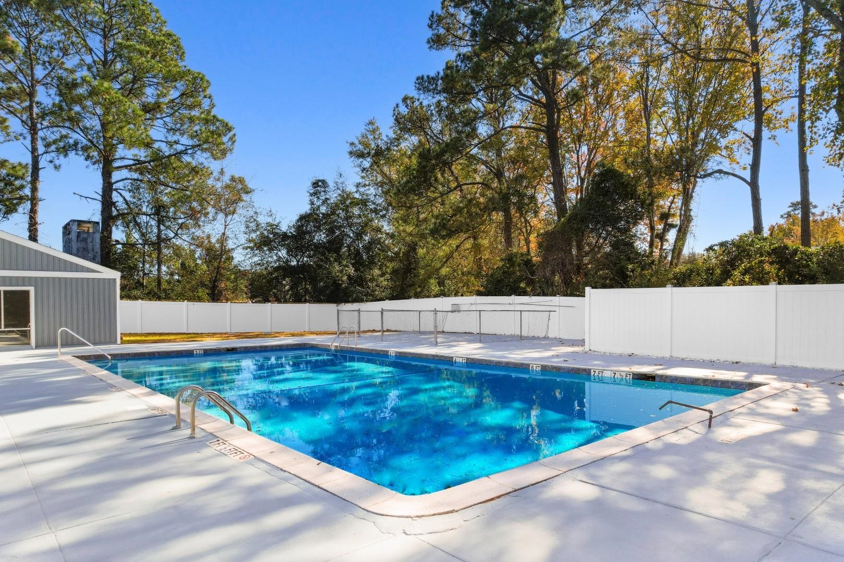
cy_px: 281
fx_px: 516
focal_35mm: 22
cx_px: 422
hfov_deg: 78.6
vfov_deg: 57.2
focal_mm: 8.38
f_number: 2.8
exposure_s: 1/640
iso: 150
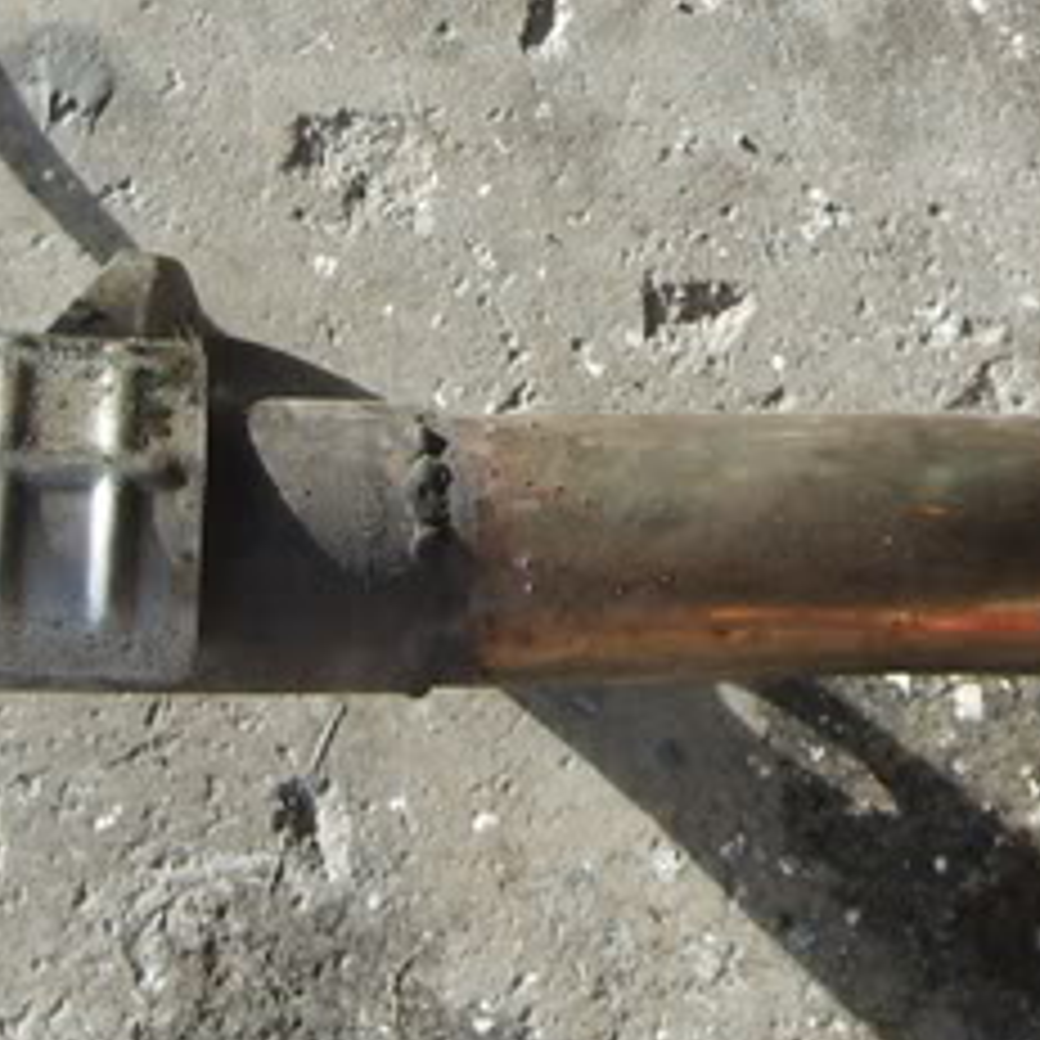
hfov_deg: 16.2
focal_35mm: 107
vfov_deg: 16.0
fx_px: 3637
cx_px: 819
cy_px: 72
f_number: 2.8
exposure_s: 1/180
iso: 50
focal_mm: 5.8
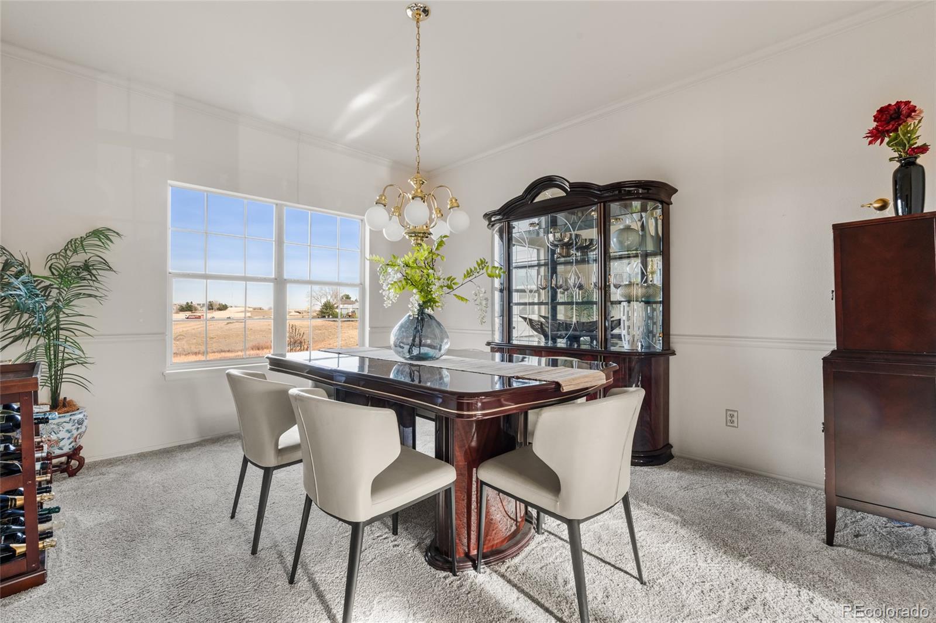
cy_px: 312
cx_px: 468
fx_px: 416
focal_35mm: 16
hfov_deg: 96.8
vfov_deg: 73.7
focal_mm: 16
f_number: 11
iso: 500
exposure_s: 1/3
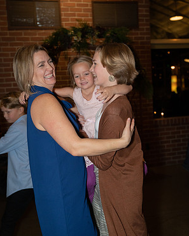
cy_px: 108
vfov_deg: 44.7
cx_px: 94
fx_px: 287
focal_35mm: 41
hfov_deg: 36.5
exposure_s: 1/125
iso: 2000
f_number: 2.8
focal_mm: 36
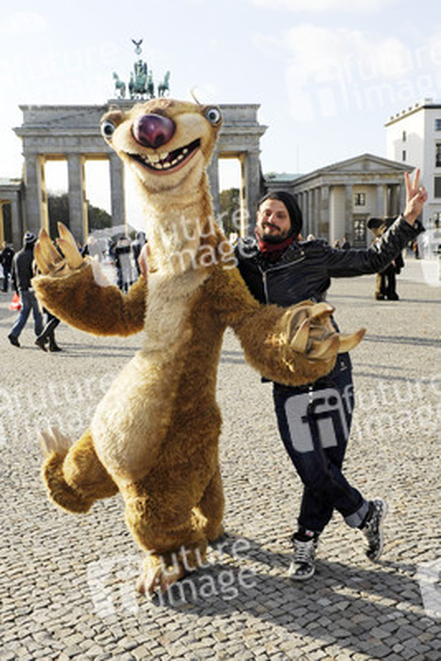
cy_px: 330
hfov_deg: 35.1
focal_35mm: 38
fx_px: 698
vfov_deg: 50.7
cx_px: 220
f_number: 10
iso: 500
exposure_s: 1/500
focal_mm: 38
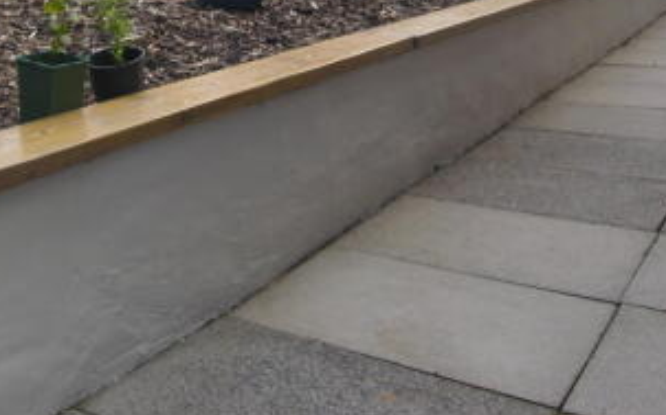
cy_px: 8
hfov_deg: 40.3
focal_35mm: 49
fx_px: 889
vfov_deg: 25.1
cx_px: 192
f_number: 4.5
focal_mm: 6.1
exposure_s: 1/124
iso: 50
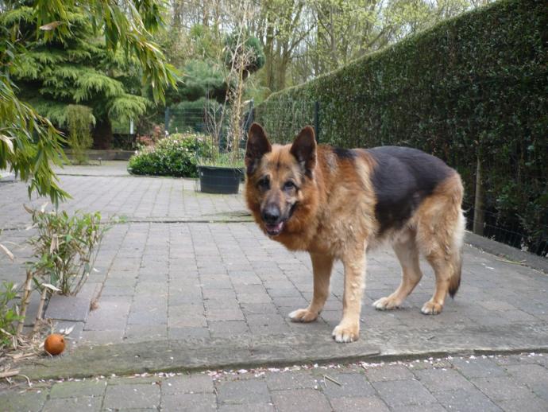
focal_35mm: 35
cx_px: 274
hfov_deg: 52.6
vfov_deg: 40.7
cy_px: 206
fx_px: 554
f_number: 2.8
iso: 100
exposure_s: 1/60
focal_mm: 5.8
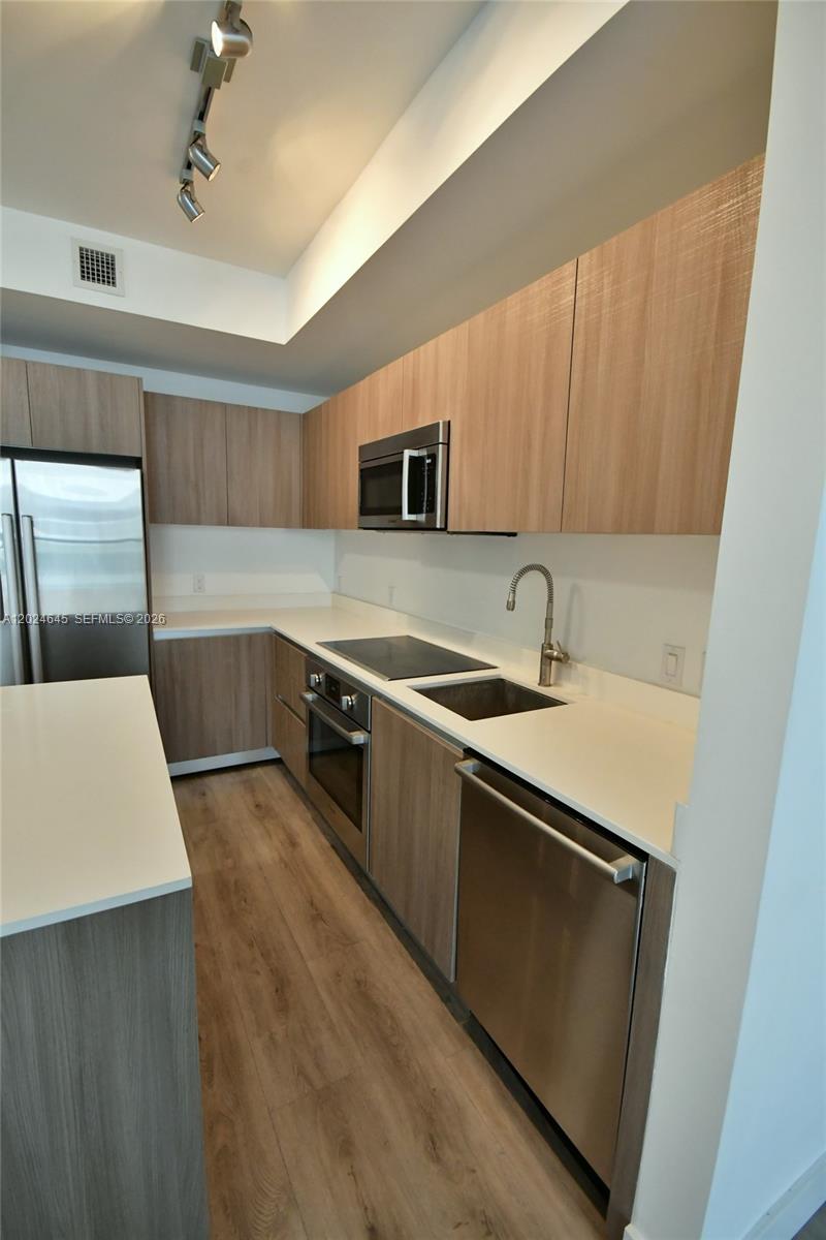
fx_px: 516
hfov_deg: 77.3
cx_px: 413
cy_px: 620
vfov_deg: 100.4
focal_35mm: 15
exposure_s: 1/100
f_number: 6.3
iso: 5000
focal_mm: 10
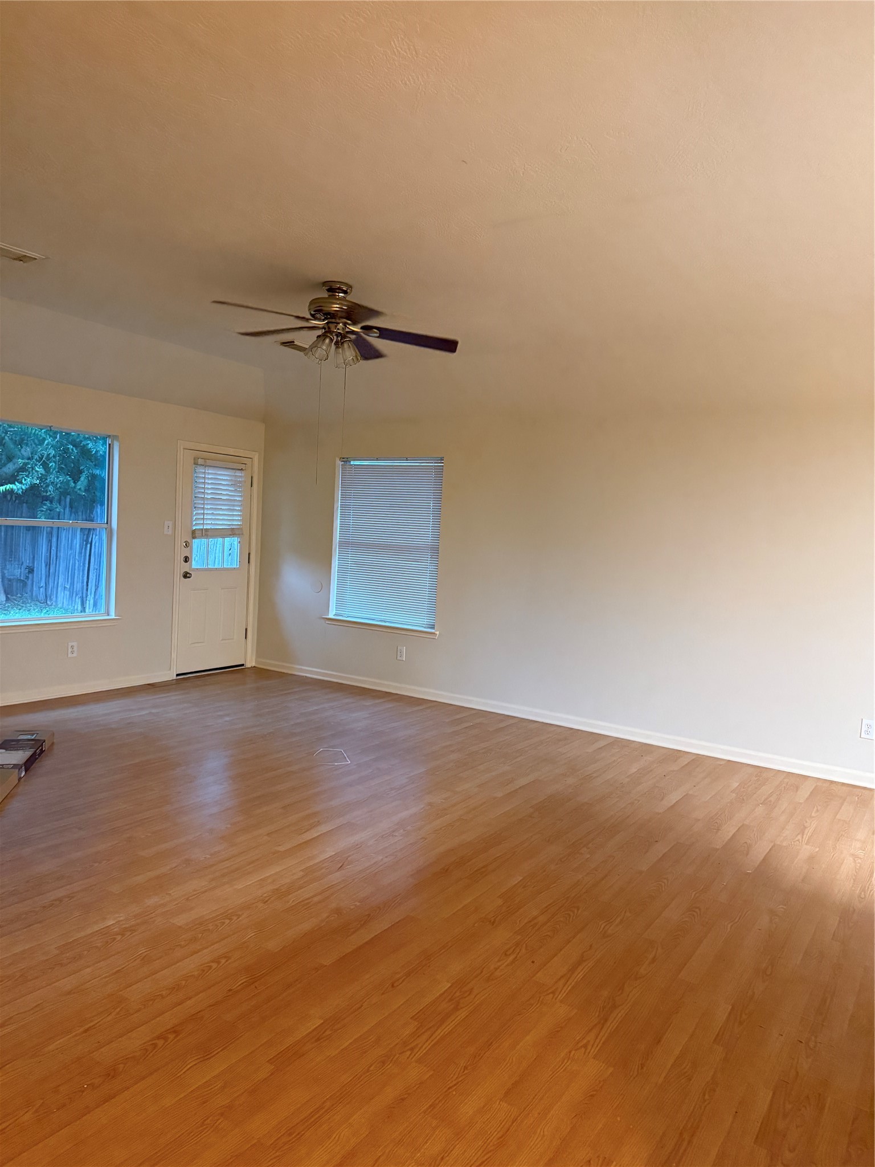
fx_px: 809
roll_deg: -3.6
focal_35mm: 24
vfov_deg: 71.6
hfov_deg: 56.8
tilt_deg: -2.9
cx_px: 438
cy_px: 584
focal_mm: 6.76
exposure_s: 1/60
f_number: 1.78
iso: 640
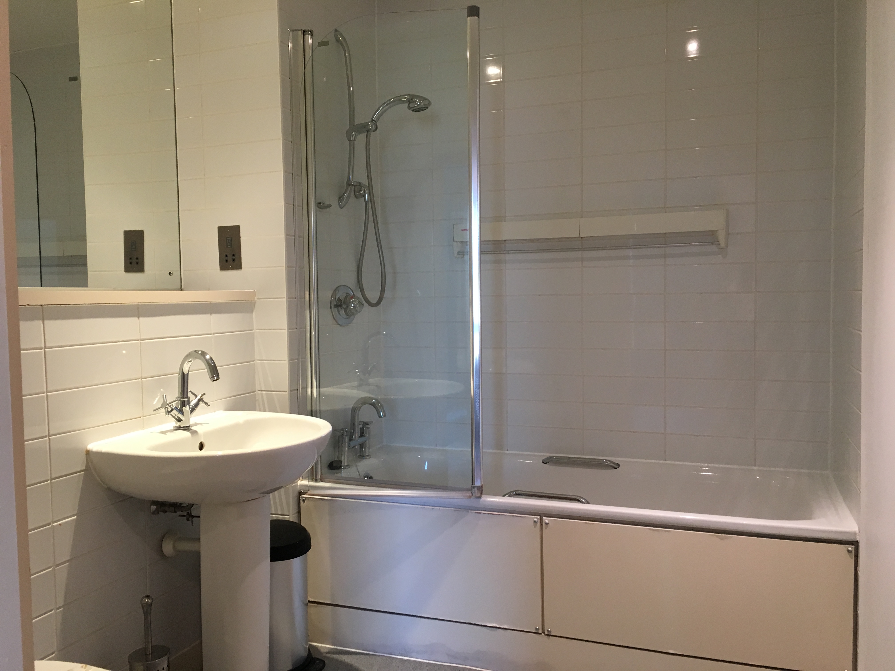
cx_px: 448
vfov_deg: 48.2
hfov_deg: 61.7
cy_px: 336
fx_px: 750
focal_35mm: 29
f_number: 2.2
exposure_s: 1/33
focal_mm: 4.15
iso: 100
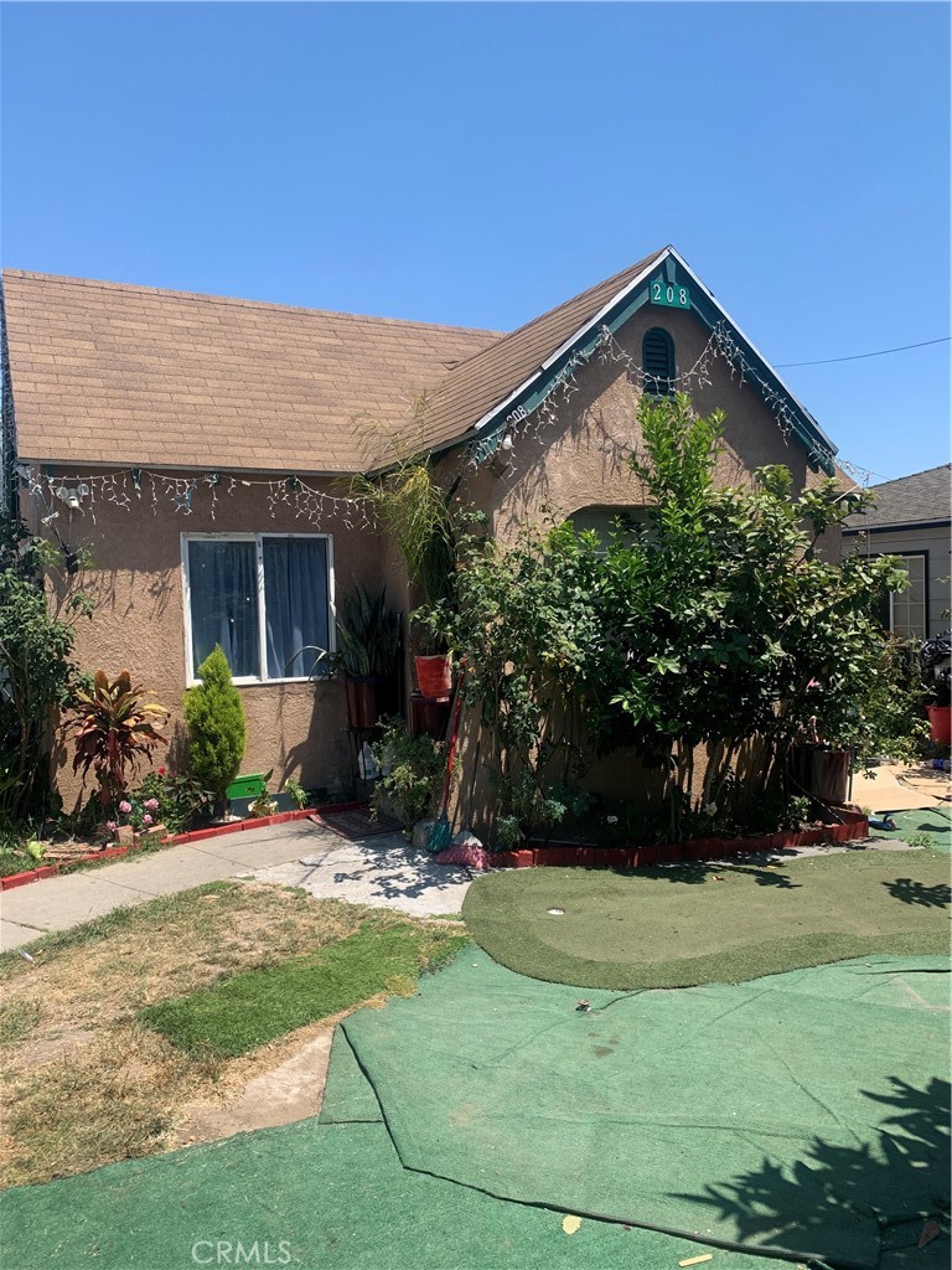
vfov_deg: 67.3
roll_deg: +1.2
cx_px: 476
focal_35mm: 26
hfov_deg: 53.1
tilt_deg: -2.6
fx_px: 953
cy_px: 635
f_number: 1.8
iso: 25
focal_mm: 4.25
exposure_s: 1/1689
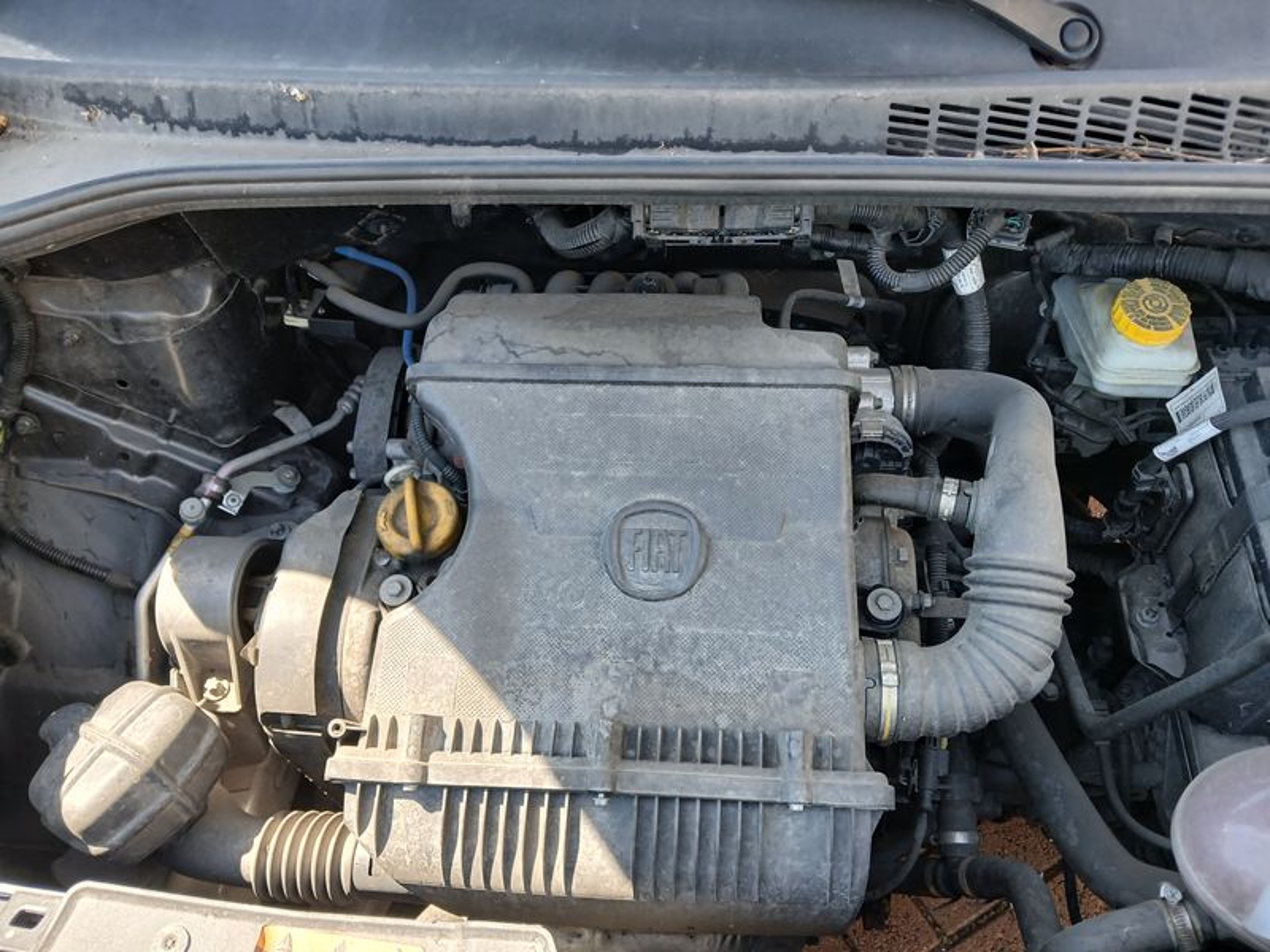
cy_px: 476
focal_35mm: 27
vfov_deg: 51.4
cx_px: 635
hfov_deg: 65.3
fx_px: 991
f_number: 1.8
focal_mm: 3.98
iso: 25
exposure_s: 1/50
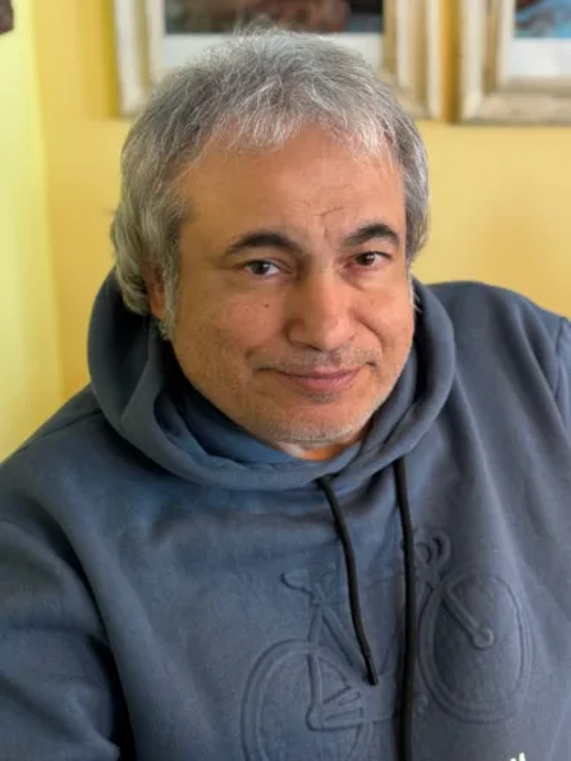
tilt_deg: -16.1
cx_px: 286
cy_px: 380
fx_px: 1056
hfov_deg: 30.3
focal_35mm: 48
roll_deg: +0.8
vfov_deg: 39.7
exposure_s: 1/50
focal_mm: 6.76
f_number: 1.78
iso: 250
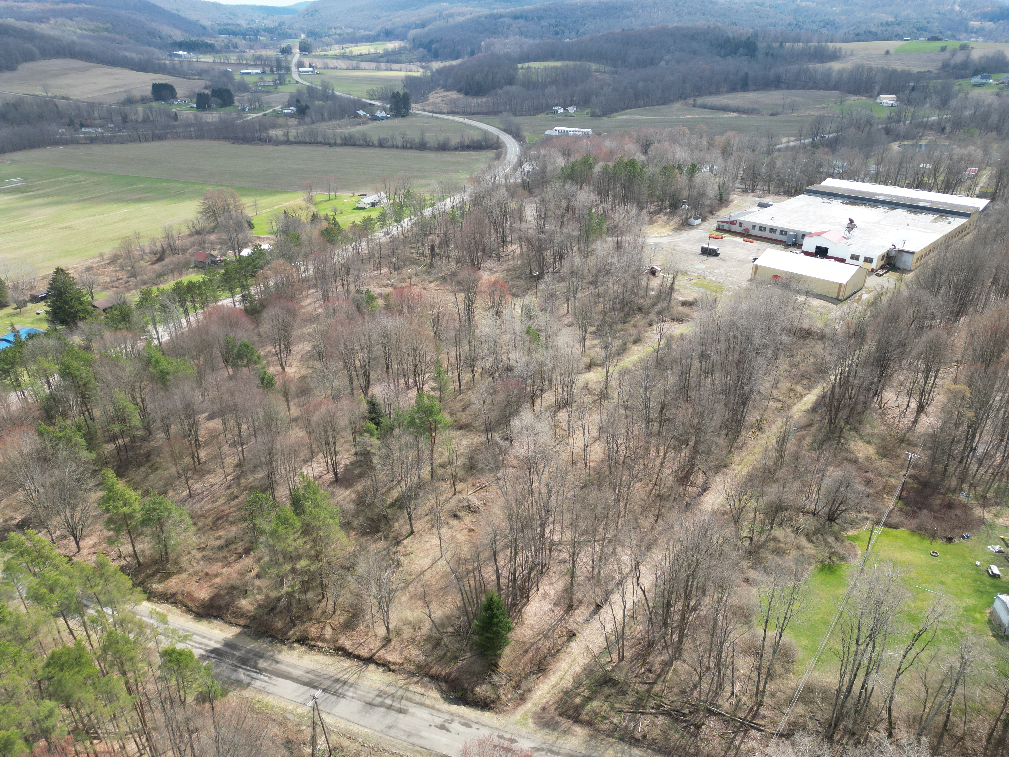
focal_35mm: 24
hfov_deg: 71.6
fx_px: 700
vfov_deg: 56.8
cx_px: 504
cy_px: 378
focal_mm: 6.72
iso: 100
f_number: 1.7
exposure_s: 1/1000
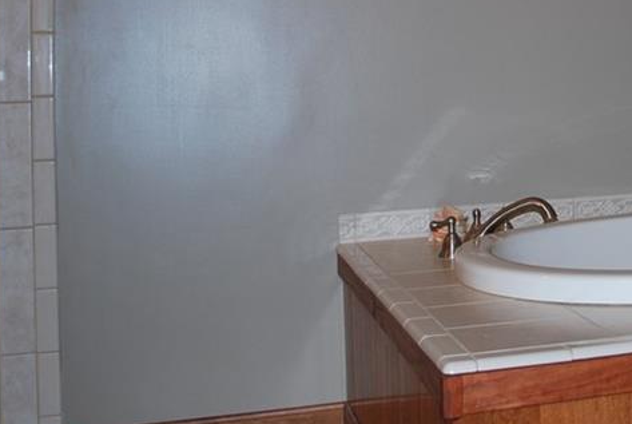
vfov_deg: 20.6
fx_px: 1143
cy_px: 39
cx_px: 668
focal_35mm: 65
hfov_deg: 28.5
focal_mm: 20
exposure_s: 1/60
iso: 200
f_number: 3.8
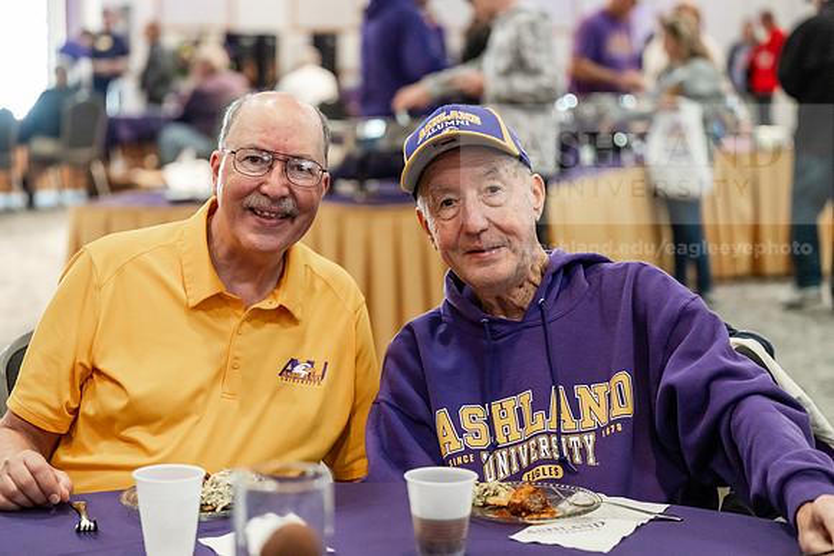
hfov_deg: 26.0
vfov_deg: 17.5
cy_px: 278
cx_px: 417
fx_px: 1807
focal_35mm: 78
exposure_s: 1/160
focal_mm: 78
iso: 4000
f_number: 2.8
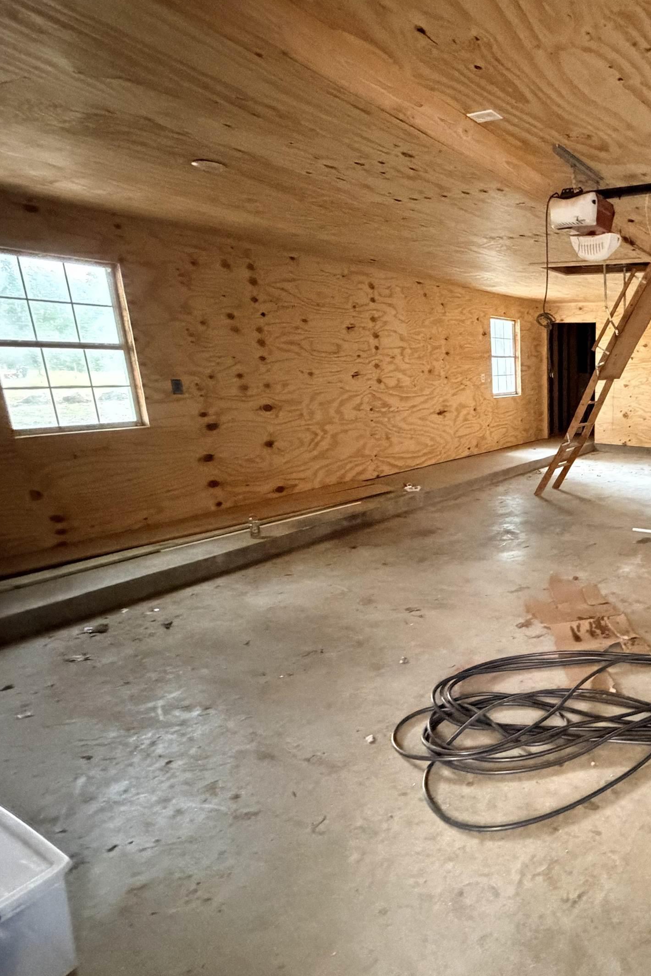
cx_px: 616
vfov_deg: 81.2
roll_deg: -0.8
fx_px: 570
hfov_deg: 50.8
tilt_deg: -13.2
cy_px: 510
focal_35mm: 21
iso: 1250
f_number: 2.2
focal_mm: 2.22
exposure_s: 1/50
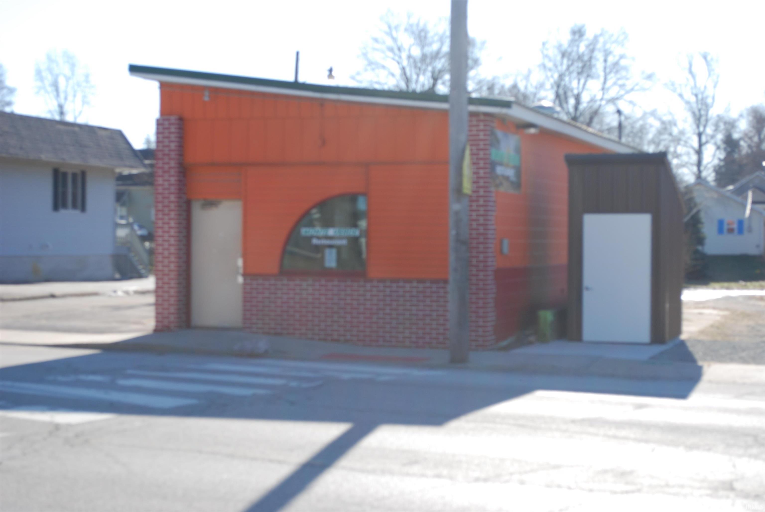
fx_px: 1340
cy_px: 256
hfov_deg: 31.9
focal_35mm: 63
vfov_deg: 21.6
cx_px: 382
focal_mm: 42
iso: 100
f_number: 6.3
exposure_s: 1/160
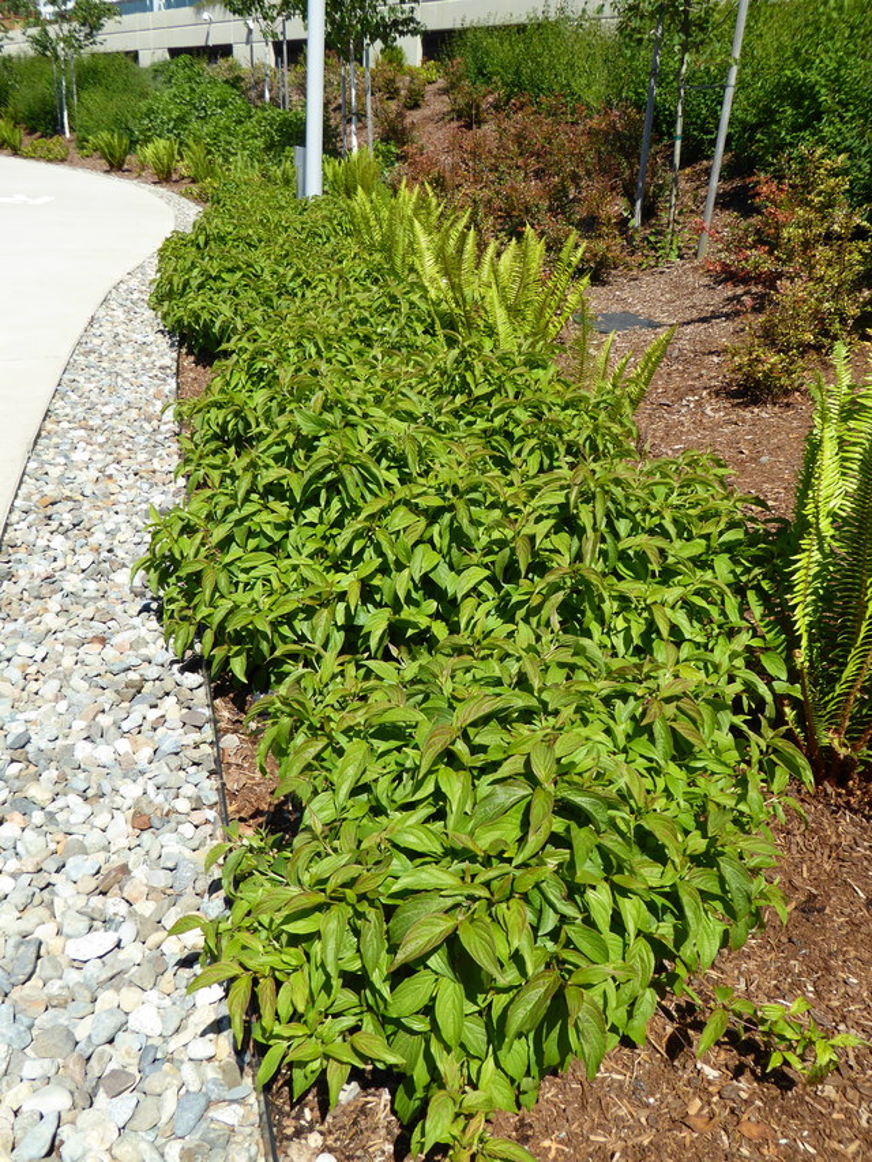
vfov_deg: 61.7
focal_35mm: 29
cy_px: 581
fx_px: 974
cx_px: 436
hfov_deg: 48.2
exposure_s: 1/640
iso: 100
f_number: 3.5
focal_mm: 5
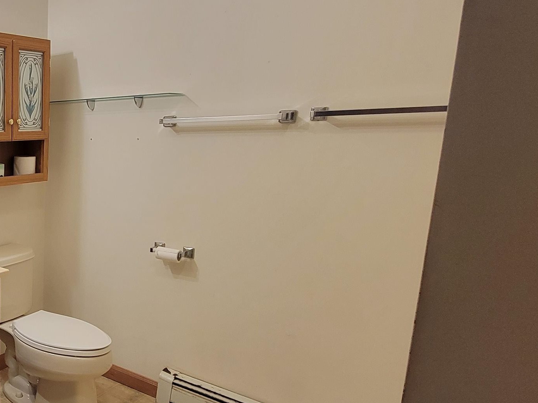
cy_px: 217
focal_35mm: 29
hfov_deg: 45.6
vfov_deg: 48.2
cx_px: -58
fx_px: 451
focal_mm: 2.2
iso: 250
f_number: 2.2
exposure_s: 1/60
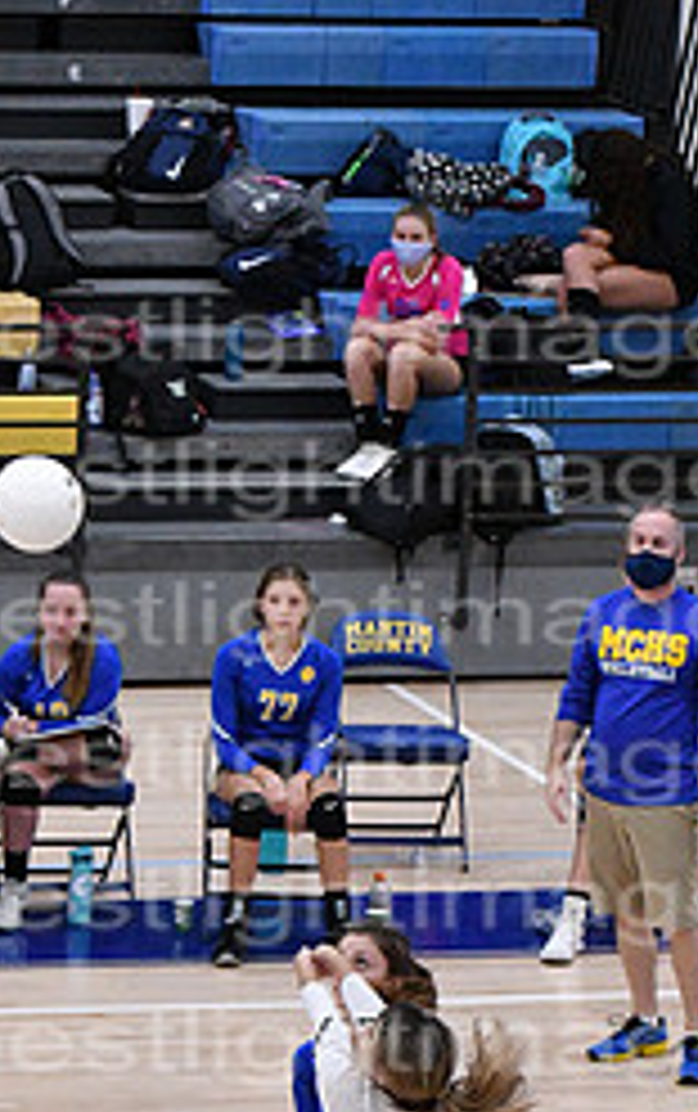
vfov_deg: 8.3
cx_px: 363
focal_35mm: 251
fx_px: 7617
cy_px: 837
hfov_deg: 5.2
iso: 6400
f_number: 3.2
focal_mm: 70
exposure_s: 1/1250
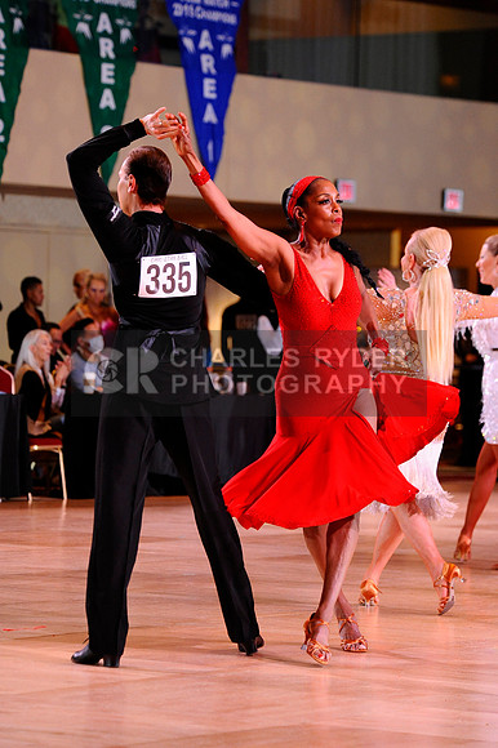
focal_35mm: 165
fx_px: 3428
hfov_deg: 8.3
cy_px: 374
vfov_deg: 12.5
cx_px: 249
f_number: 5.6
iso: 3200
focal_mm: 165
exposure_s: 1/250
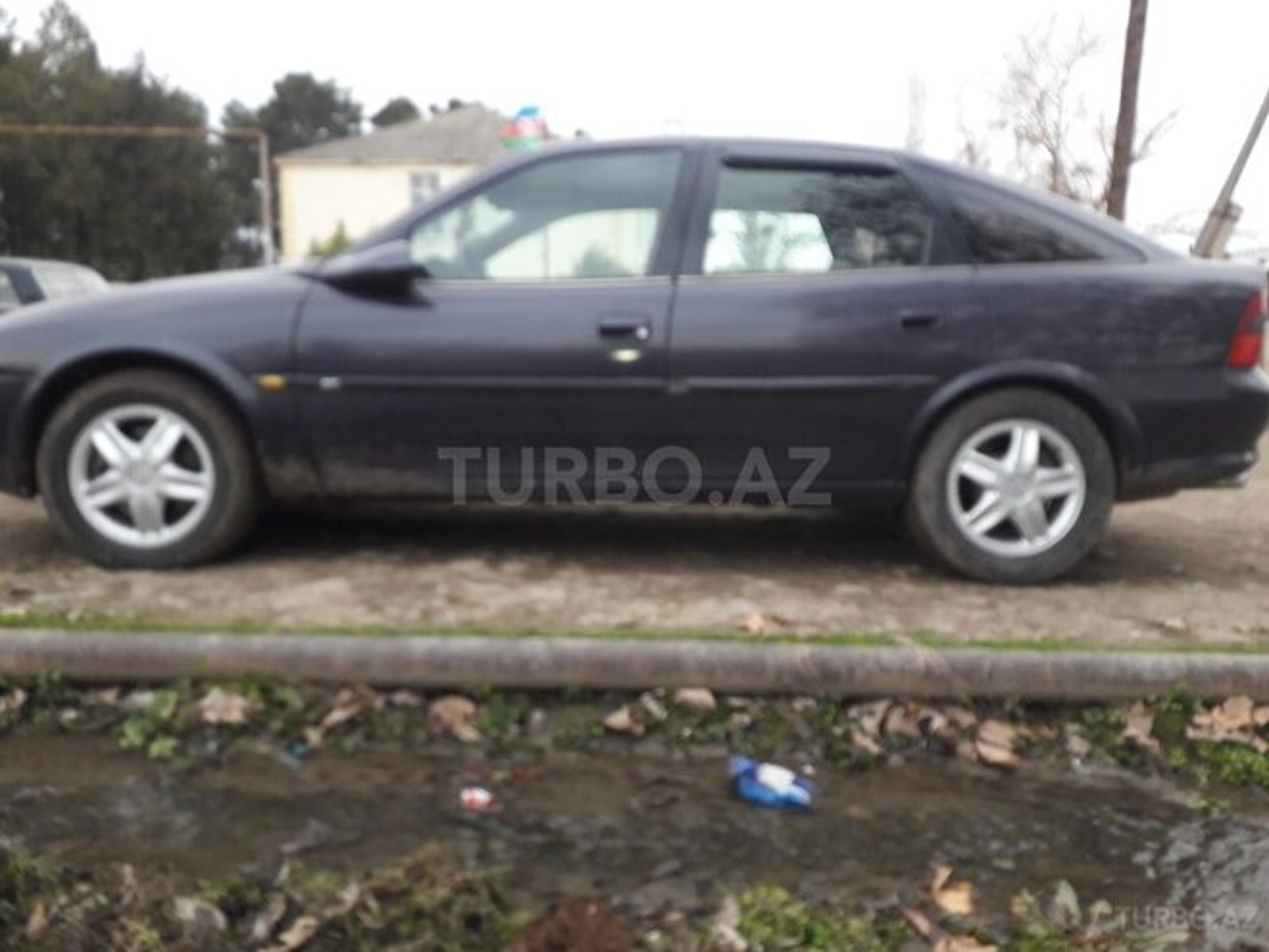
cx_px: 634
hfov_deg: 63.4
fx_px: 1026
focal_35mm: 28
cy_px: 476
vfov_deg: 49.7
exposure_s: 1/100
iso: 80
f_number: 1.9
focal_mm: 3.7
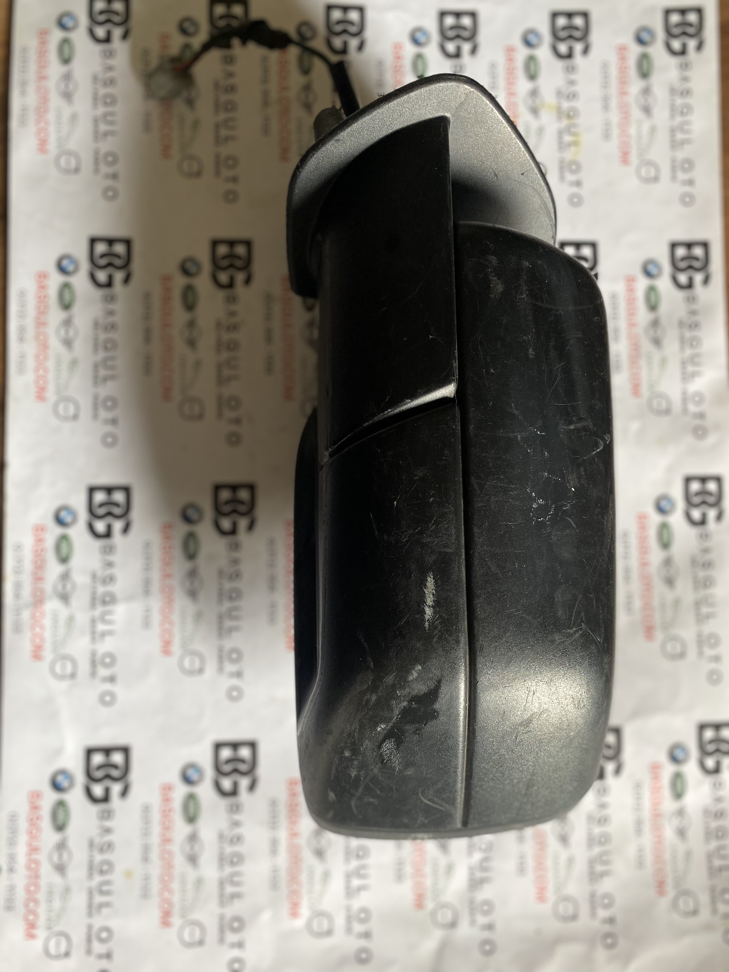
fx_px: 730
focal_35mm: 26
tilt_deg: -85.0
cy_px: 486
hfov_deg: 53.1
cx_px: 364
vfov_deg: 67.3
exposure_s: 1/60
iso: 160
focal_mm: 4.25
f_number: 1.8
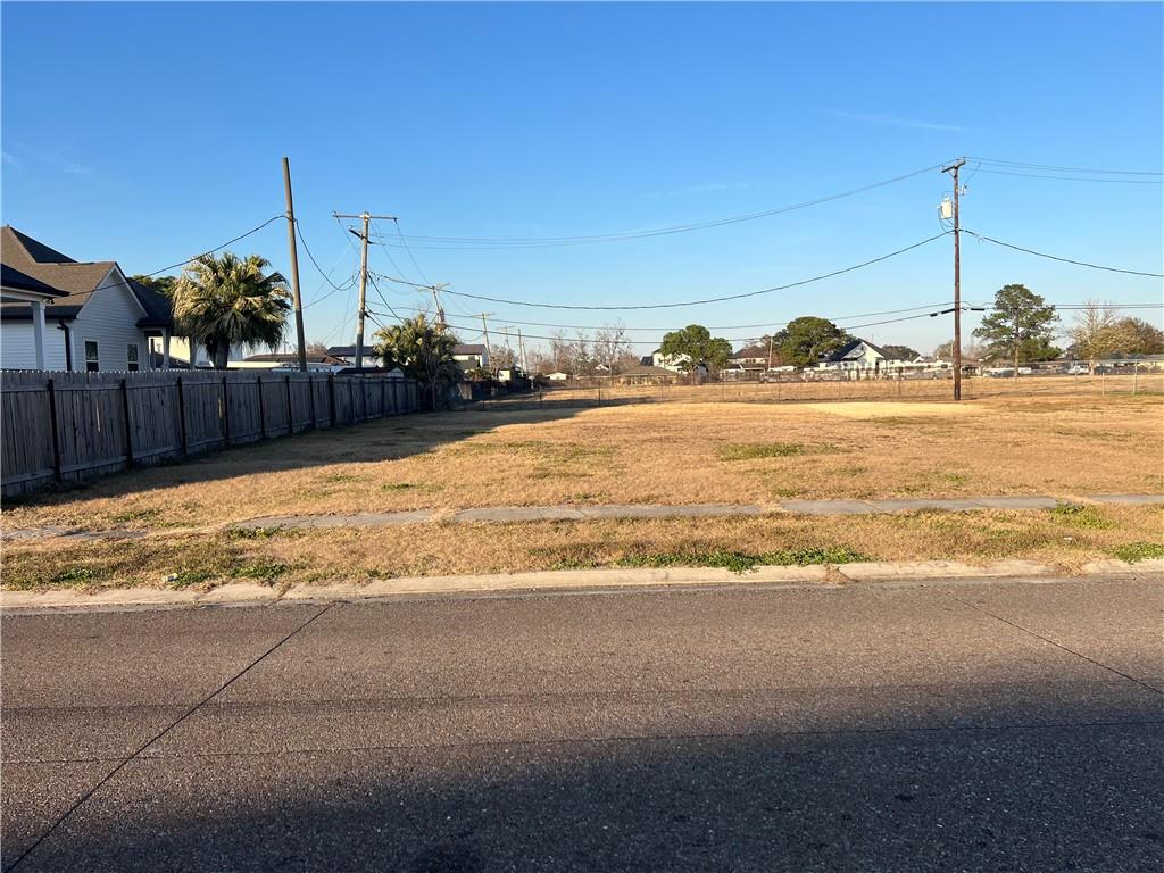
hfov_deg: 67.3
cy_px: 436
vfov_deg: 53.1
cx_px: 582
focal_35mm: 26
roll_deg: +0.9
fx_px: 874
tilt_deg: -3.8
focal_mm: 5.7
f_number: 1.5
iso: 50
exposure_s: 1/2762
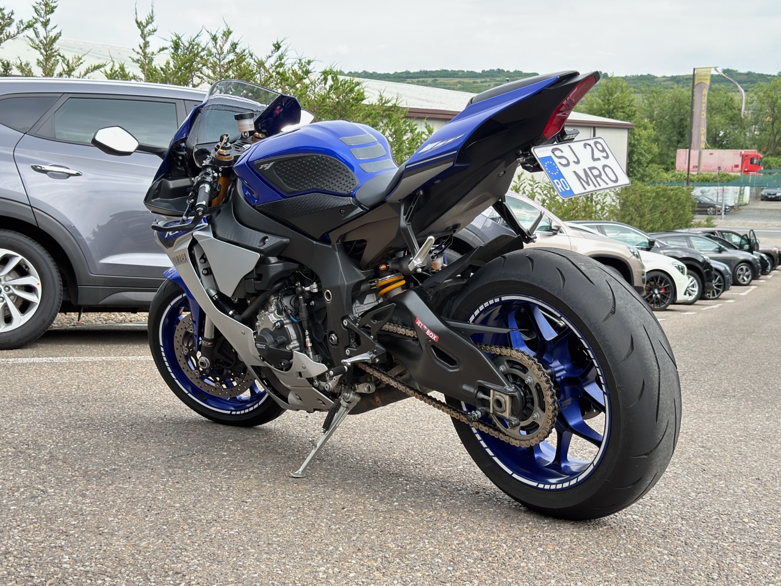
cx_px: 390
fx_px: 1015
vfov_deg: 32.2
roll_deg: -0.9
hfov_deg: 42.1
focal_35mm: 45
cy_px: 293
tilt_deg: -9.0
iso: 100
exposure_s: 1/636
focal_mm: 6.76
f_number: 1.78
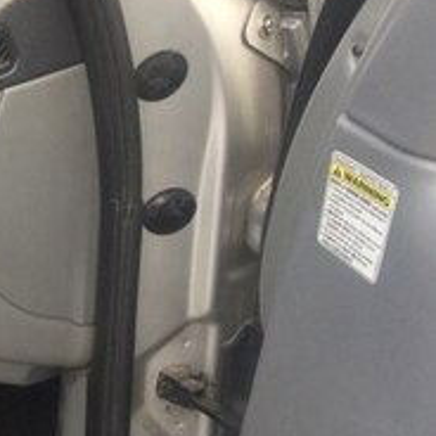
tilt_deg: -28.3
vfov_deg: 18.8
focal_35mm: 92
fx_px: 1311
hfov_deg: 16.1
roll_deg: +5.0
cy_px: 304
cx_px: -344
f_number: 2.2
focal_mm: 4.15
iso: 64
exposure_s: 1/100
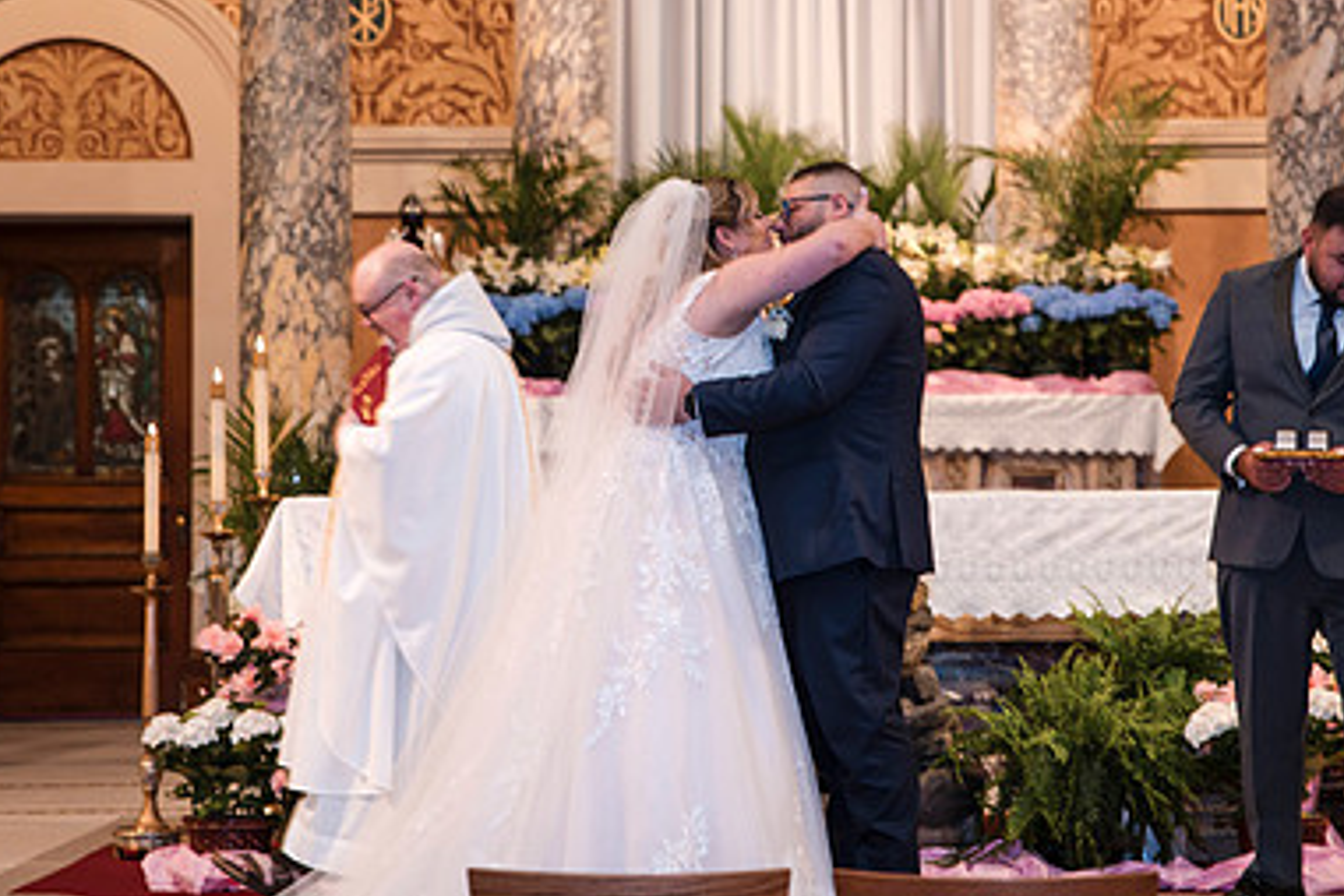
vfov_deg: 12.7
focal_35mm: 108
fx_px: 4032
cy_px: 335
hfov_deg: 18.9
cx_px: 716
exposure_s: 1/60
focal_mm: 70
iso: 800
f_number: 2.8
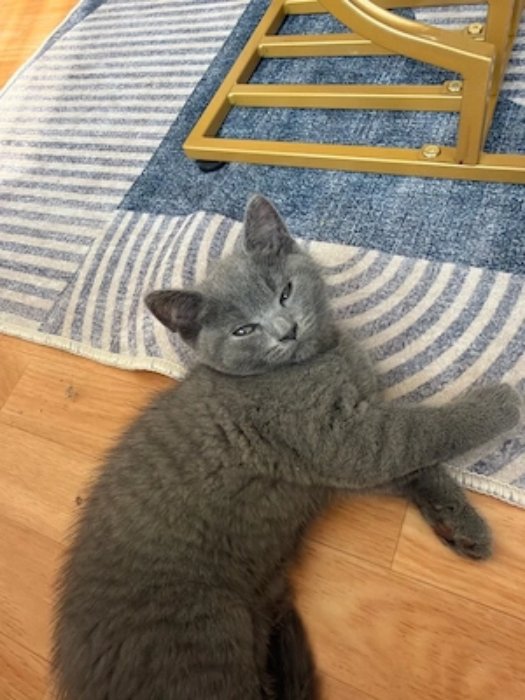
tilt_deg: -55.1
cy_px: 350
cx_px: 262
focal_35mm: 25
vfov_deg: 69.4
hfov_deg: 54.9
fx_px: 506
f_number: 2.2
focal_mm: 2.22
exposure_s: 1/121
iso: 160
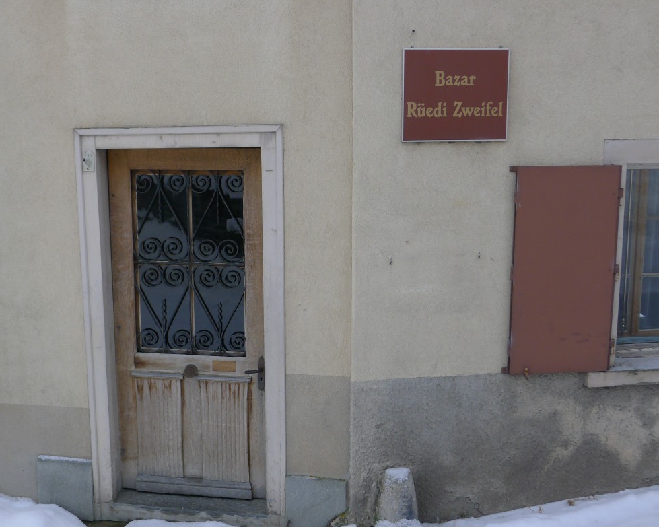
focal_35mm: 46
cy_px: 267
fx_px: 897
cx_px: 281
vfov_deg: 32.7
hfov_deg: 40.2
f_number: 2.8
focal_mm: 8.5
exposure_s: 1/320
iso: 80
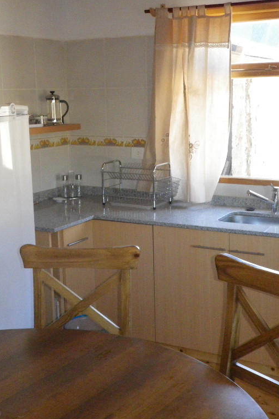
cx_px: 147
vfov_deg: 40.4
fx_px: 570
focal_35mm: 49
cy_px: 210
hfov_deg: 27.5
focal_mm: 6.2
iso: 400
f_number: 3.8
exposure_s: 1/60
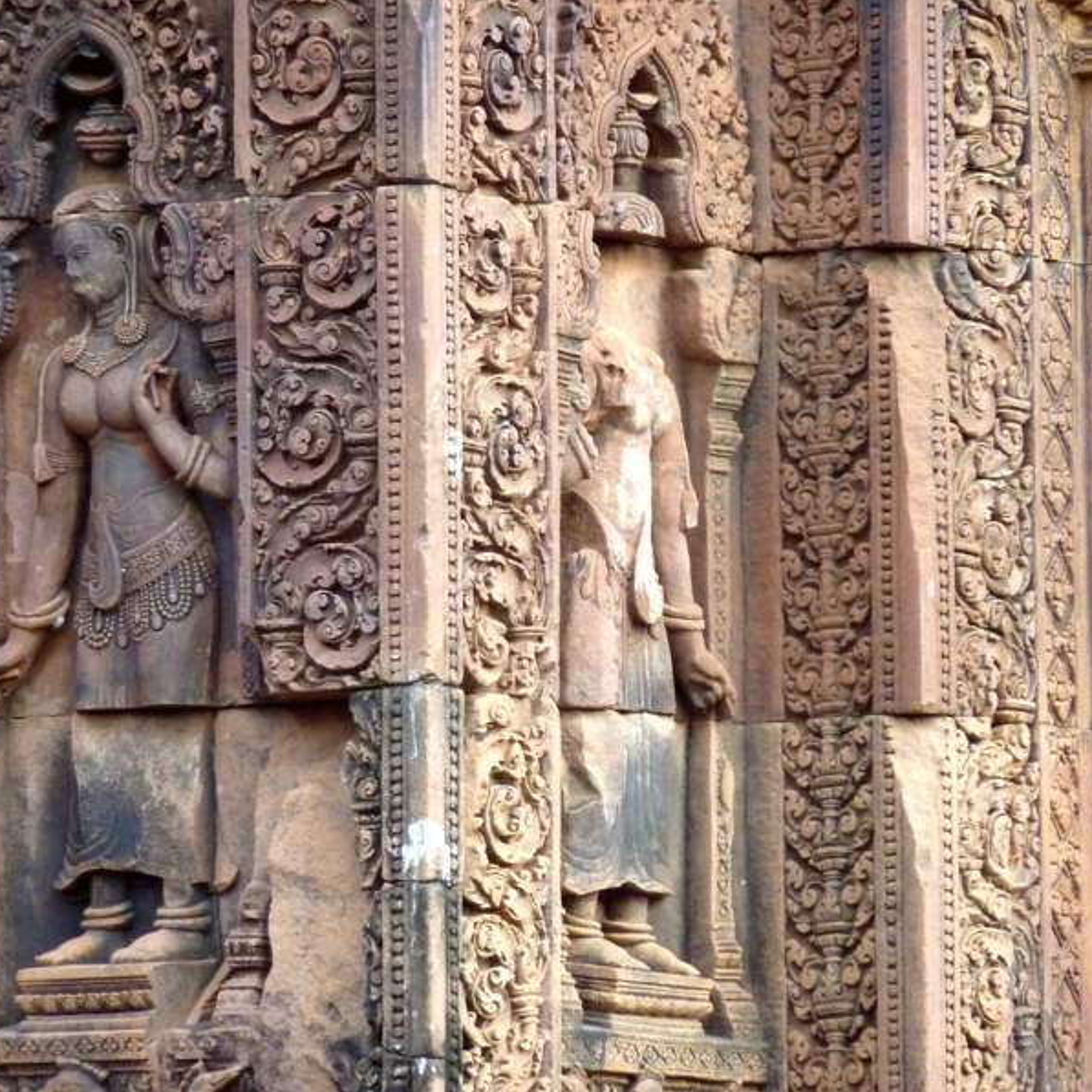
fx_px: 11742
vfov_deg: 5.3
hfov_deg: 5.3
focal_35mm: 329
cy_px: 547
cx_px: 443
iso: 400
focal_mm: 45.7
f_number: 4.8
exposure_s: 1/100
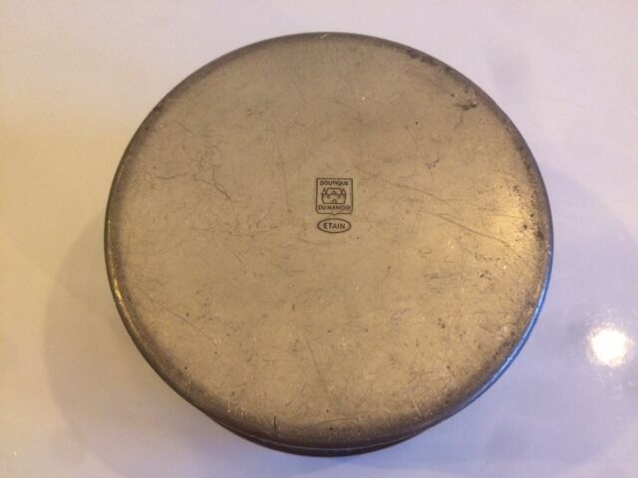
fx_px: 534
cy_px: 239
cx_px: 319
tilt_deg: -70.1
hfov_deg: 61.7
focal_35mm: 29
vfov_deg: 48.2
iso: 250
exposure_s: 1/33
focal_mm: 4.15
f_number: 2.2
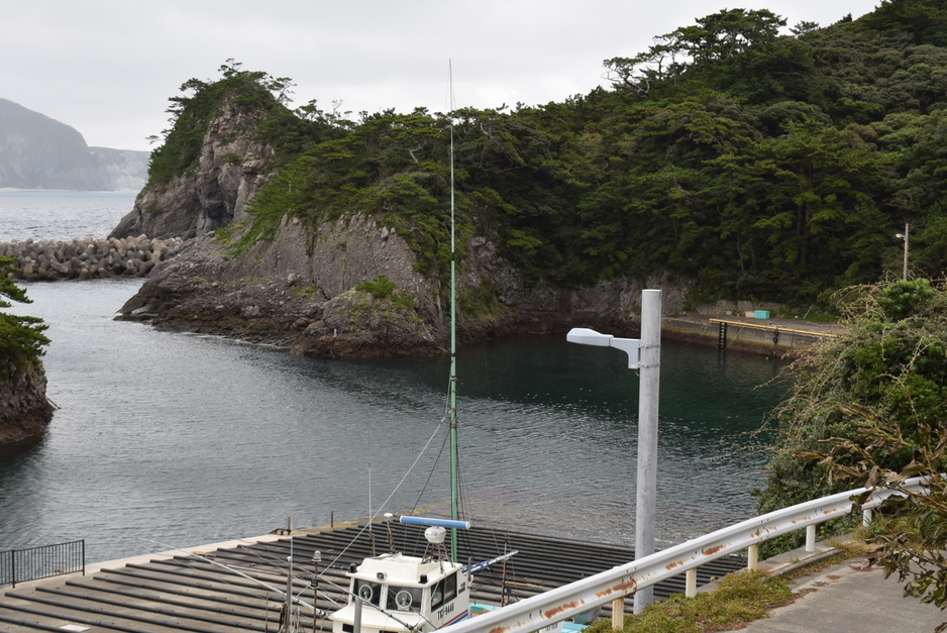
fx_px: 1465
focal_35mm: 56
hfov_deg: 35.8
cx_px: 402
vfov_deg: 24.4
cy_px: 341
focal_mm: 29
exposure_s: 1/30
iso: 100
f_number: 8
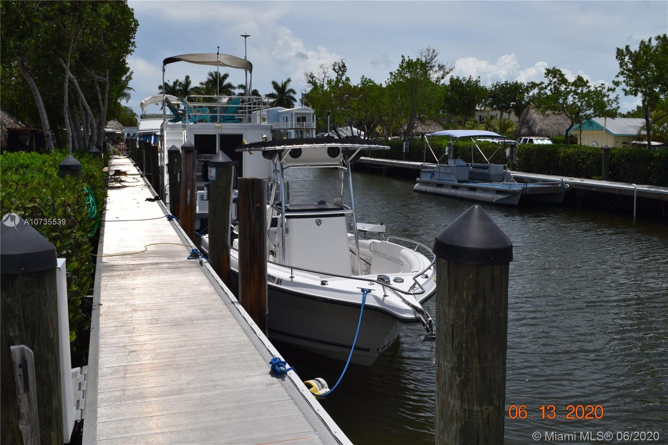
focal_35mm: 38
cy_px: 222
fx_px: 696
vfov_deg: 35.5
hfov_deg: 51.3
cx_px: 334
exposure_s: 1/200
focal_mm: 25
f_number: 18
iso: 100
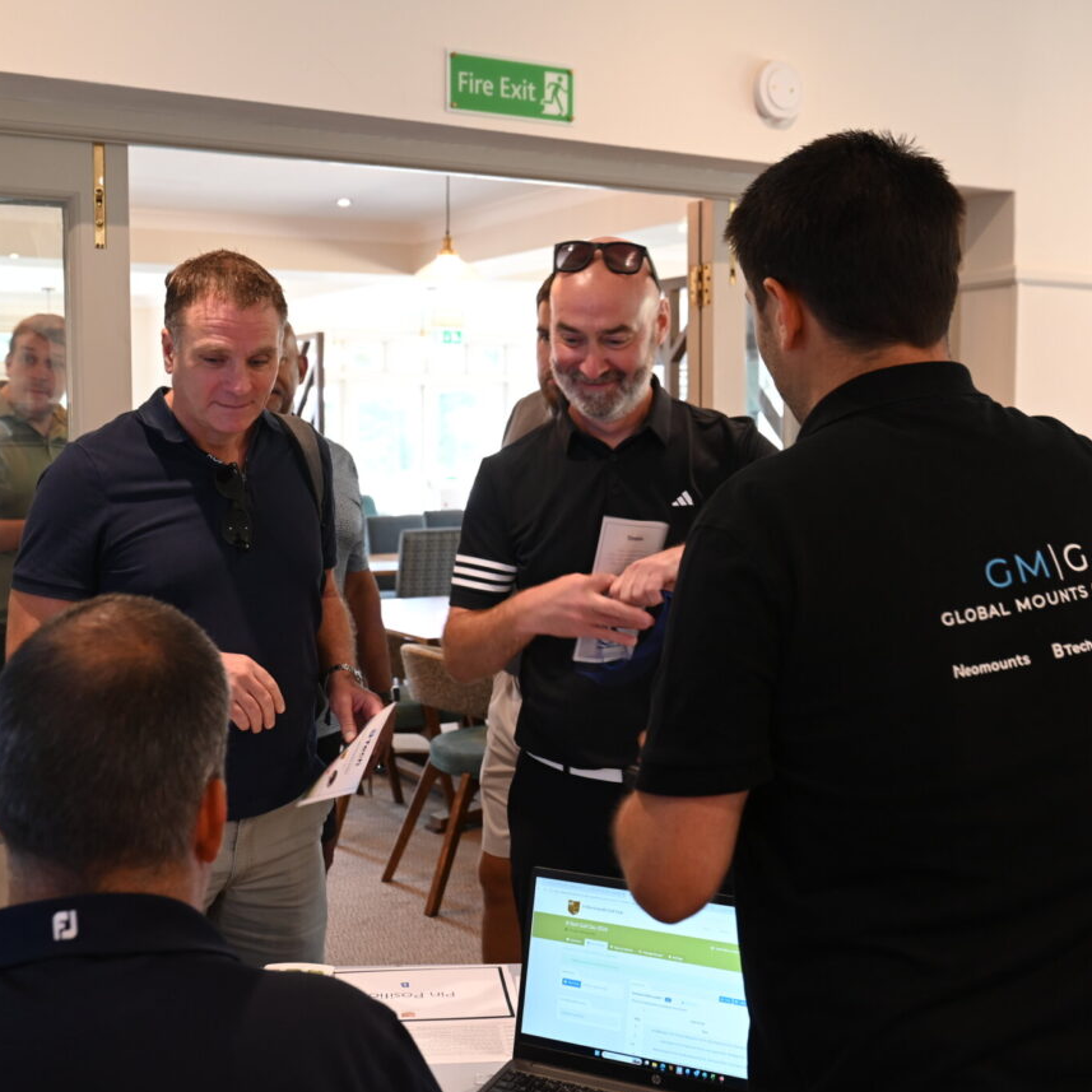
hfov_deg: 39.9
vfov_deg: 40.0
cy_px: 539
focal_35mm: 42
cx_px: 456
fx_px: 1499
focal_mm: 31
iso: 640
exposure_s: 1/20
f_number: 5
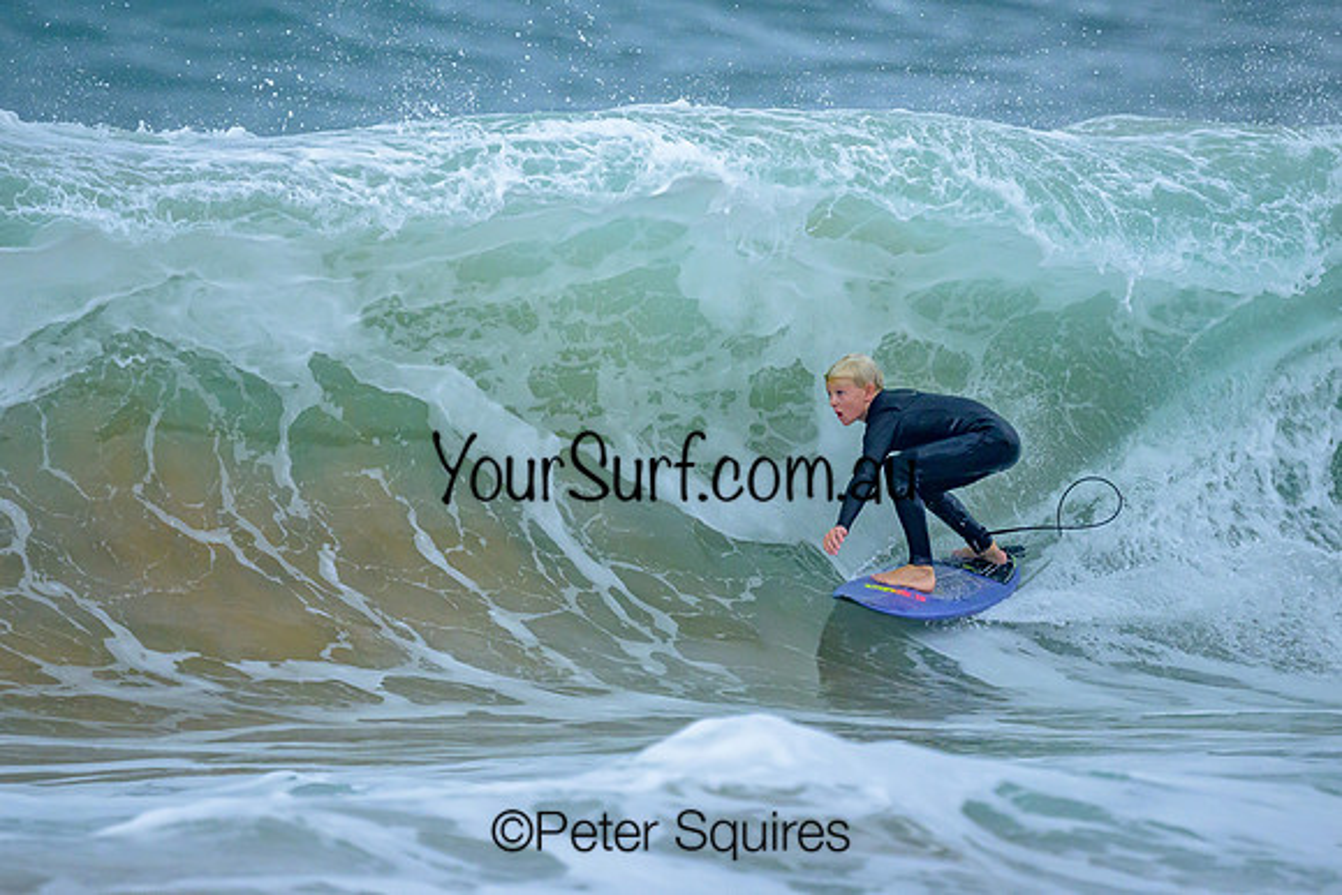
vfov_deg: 1.3
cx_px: 643
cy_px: 335
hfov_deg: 1.9
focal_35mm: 1094
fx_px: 40803
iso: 1400
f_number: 6.3
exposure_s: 1/3200
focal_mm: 800
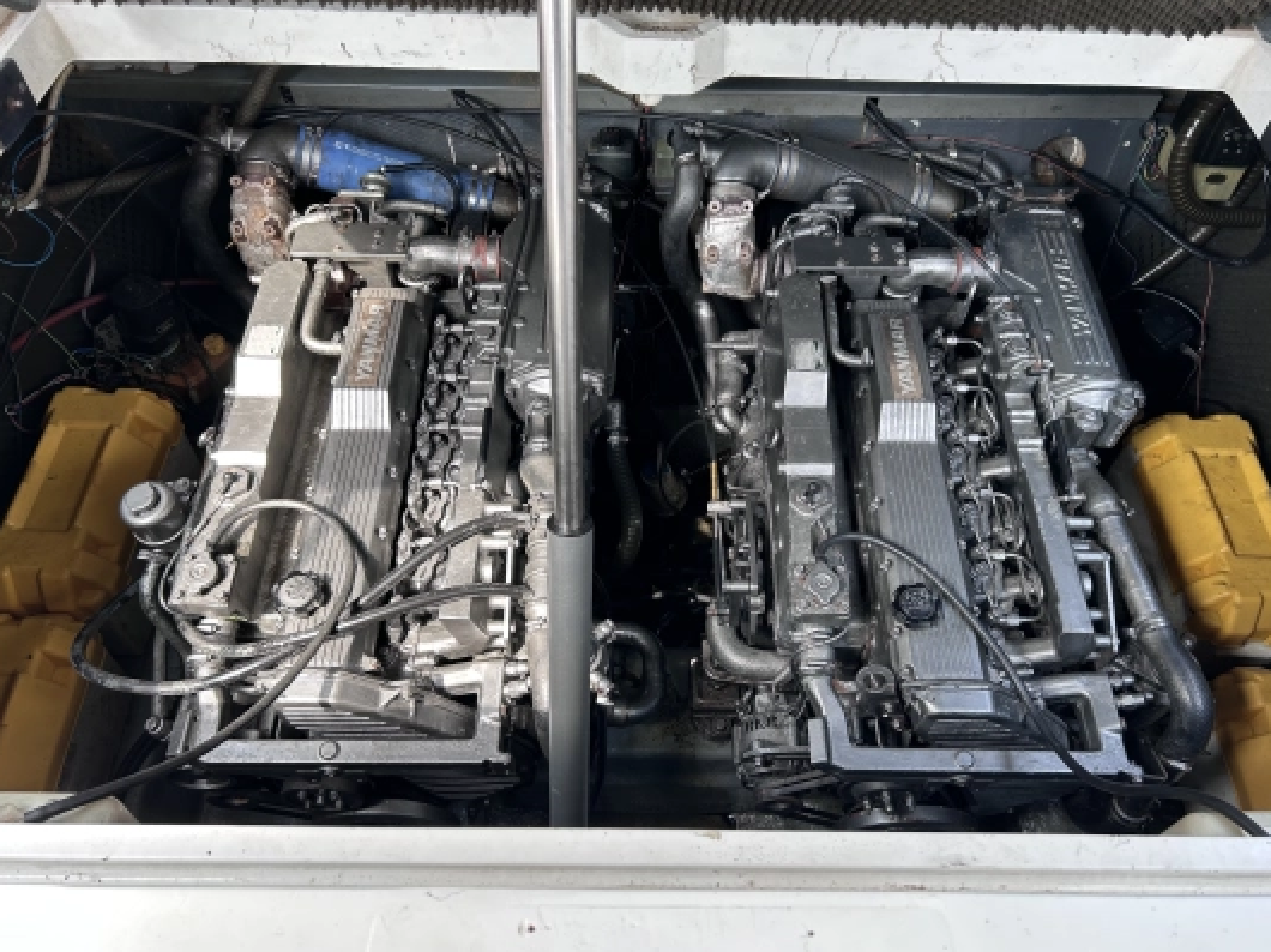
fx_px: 991
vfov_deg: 51.3
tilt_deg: -56.4
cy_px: 483
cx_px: 647
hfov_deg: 65.3
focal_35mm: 27
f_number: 1.5
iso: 32
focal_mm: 5.7
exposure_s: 1/132
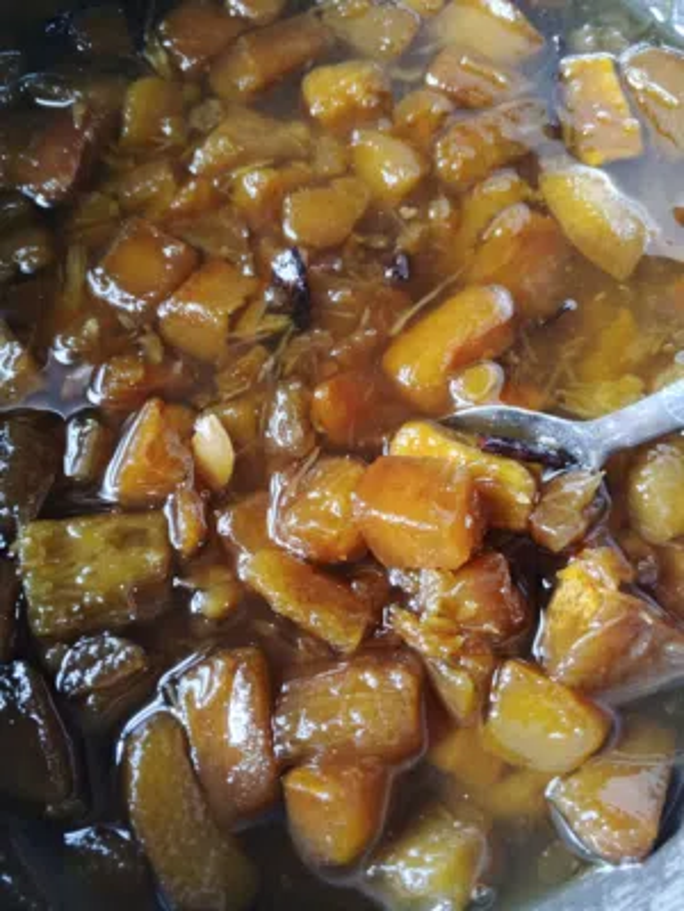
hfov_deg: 58.9
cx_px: 342
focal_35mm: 23
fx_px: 606
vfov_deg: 73.9
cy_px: 456
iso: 272
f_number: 1.6
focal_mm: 4.09
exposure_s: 1/50
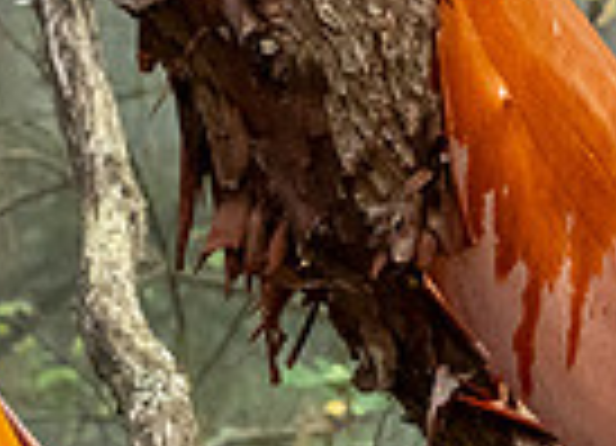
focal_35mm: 494
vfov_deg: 2.9
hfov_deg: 4.1
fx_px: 8677
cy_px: 88
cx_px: 236
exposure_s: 1/160
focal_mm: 110
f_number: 16
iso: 6400
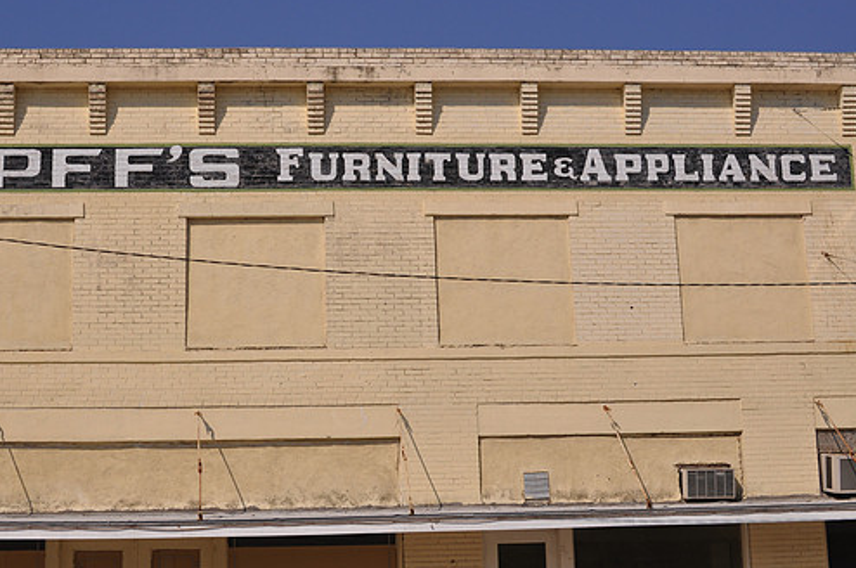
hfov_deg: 32.6
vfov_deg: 22.0
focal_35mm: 62
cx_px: 364
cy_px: 240
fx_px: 1462
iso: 200
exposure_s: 1/320
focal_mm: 35
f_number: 9
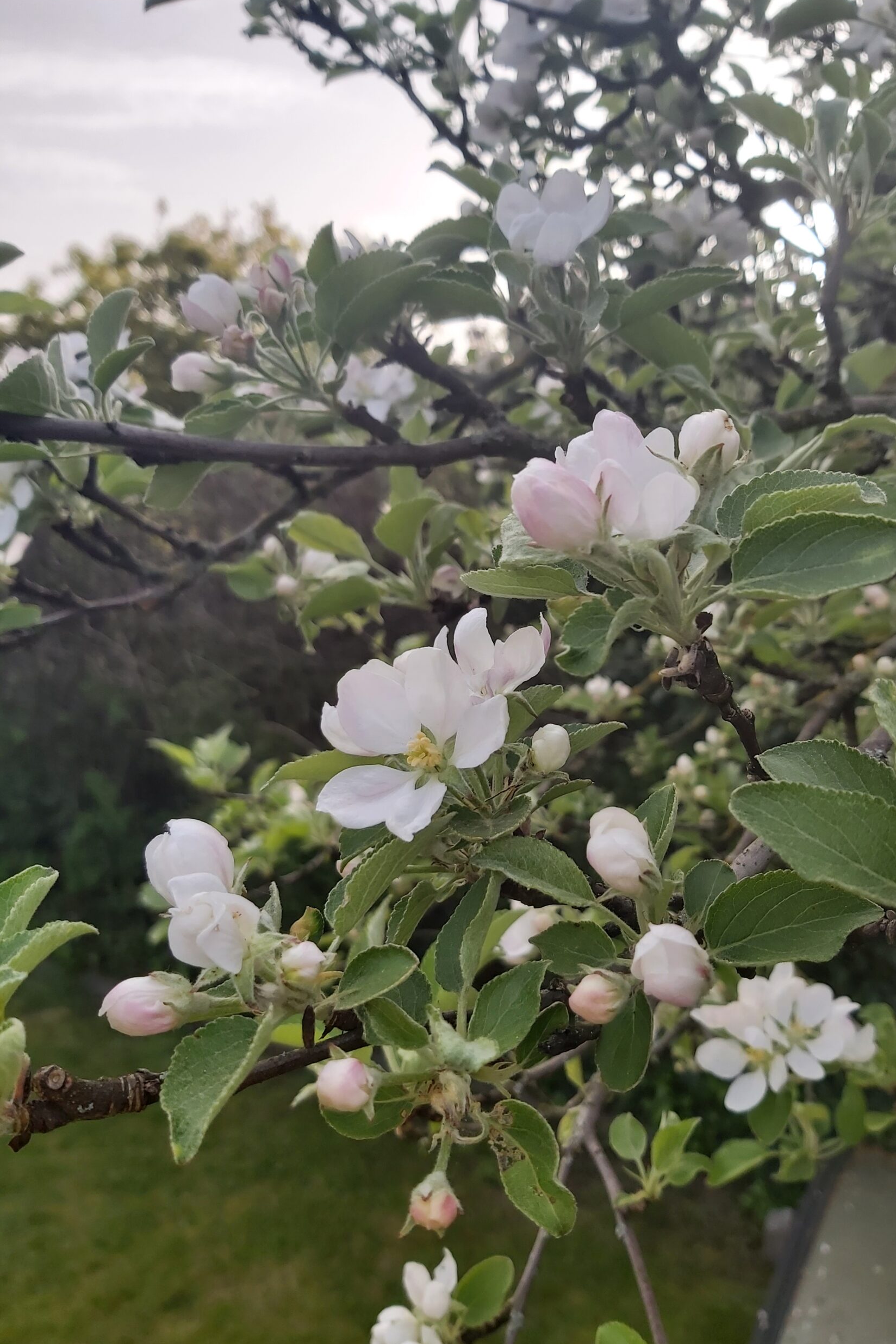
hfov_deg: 46.2
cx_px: 521
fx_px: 1045
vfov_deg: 65.5
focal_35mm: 28
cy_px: 675
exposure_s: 1/706
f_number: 1.7
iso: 64
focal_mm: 3.92
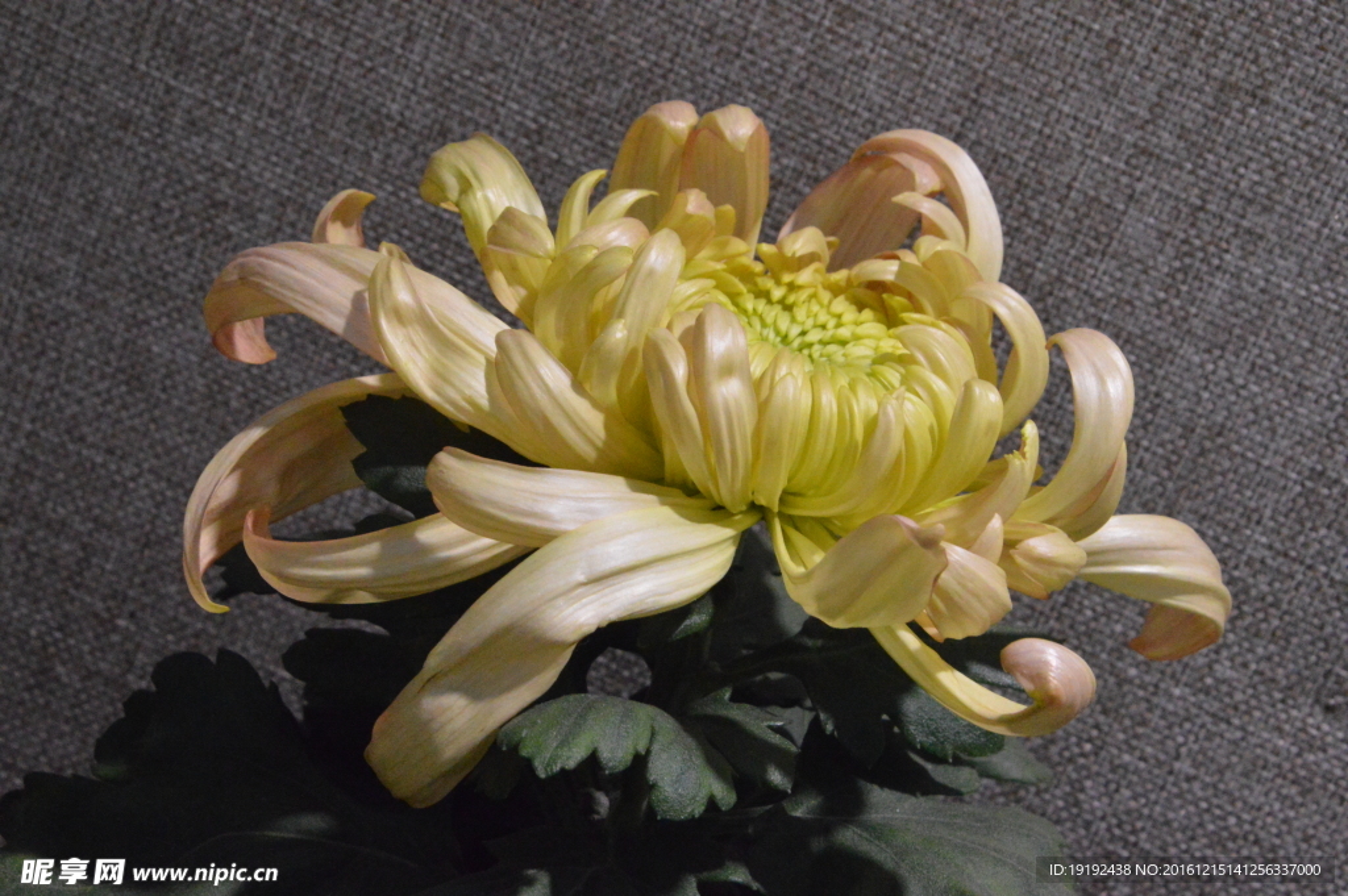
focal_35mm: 105
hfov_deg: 19.5
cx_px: 674
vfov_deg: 13.0
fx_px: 3928
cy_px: 448
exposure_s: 1/100
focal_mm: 70
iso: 6400
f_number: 18
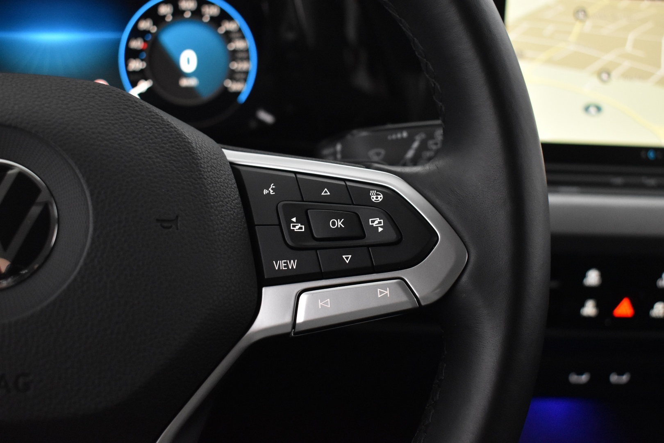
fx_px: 802
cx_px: 332
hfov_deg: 45.0
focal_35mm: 44
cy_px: 222
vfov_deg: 30.8
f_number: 4.2
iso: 3200
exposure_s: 1/40
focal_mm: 29
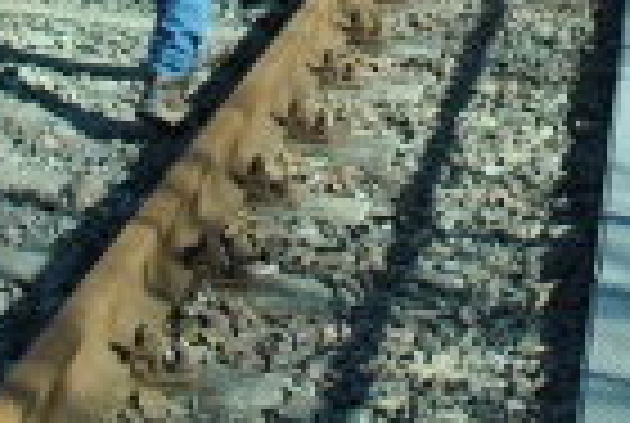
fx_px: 2368
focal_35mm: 135
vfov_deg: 9.6
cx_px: 284
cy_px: -389
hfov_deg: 15.2
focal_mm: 18
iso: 200
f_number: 9
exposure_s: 1/320
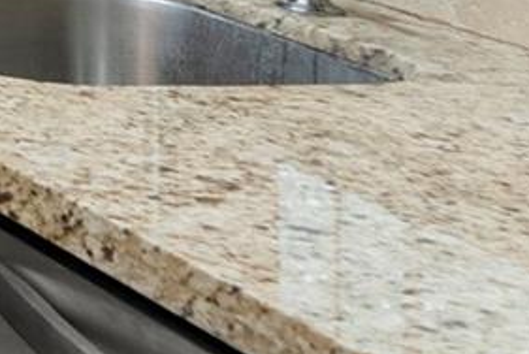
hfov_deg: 10.8
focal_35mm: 102
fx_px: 1500
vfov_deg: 11.7
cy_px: -419
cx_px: -1146
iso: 800
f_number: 8
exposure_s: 1/4
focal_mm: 14
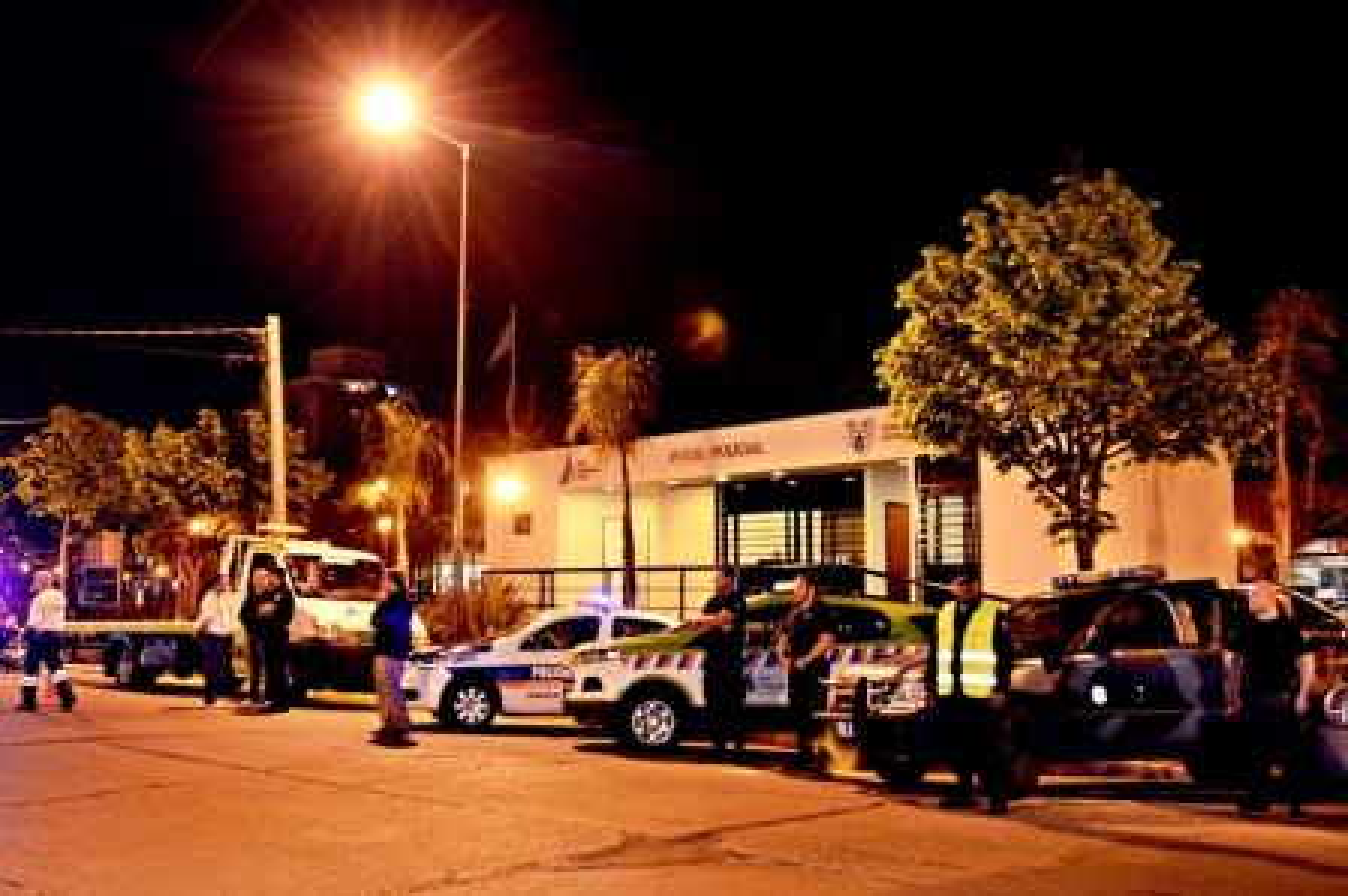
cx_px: 674
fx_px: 1235
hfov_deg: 57.3
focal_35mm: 33
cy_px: 448
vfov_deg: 39.9
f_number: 3.8
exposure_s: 1/40
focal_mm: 22
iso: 1600
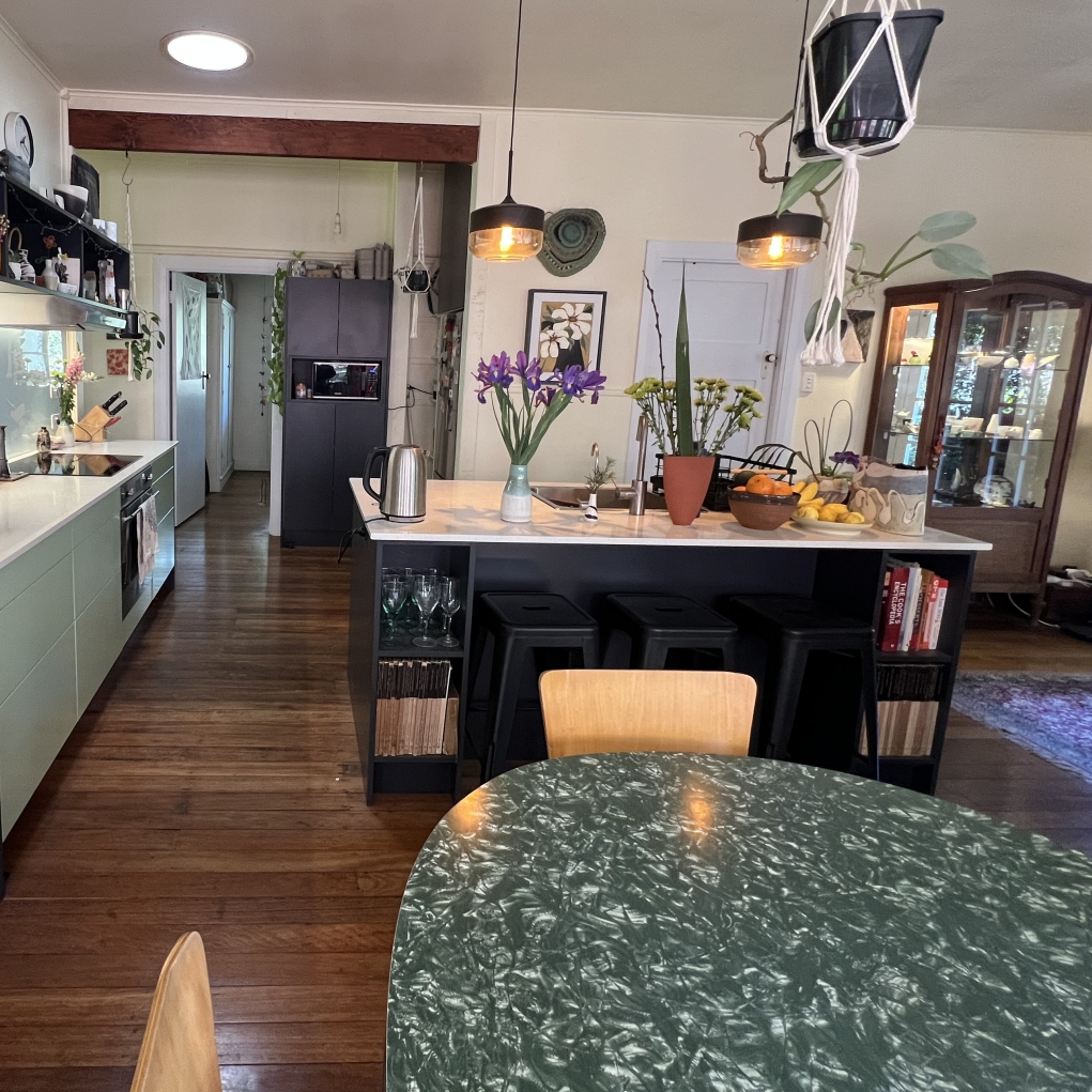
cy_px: 464
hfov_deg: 77.0
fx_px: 642
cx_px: 329
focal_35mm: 18
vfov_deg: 80.2
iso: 250
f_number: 1.8
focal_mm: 1.57
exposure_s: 1/50
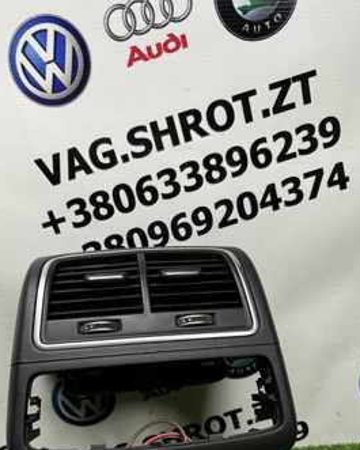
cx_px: 152
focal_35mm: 34
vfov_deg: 51.1
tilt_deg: -20.1
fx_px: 453
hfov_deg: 43.2
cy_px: 325
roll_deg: +1.6
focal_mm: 6.76
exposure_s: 1/121
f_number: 1.78
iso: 50
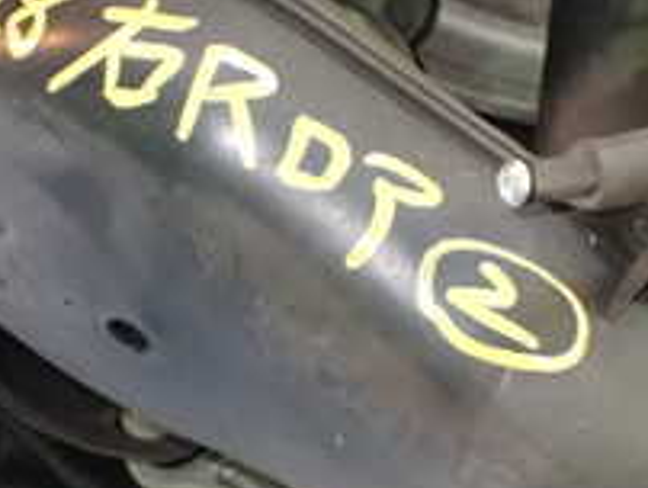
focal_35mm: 89
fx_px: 1668
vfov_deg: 16.6
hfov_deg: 22.0
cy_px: 257
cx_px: 282
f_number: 2.3
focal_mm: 5.4
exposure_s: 1/30
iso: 1600
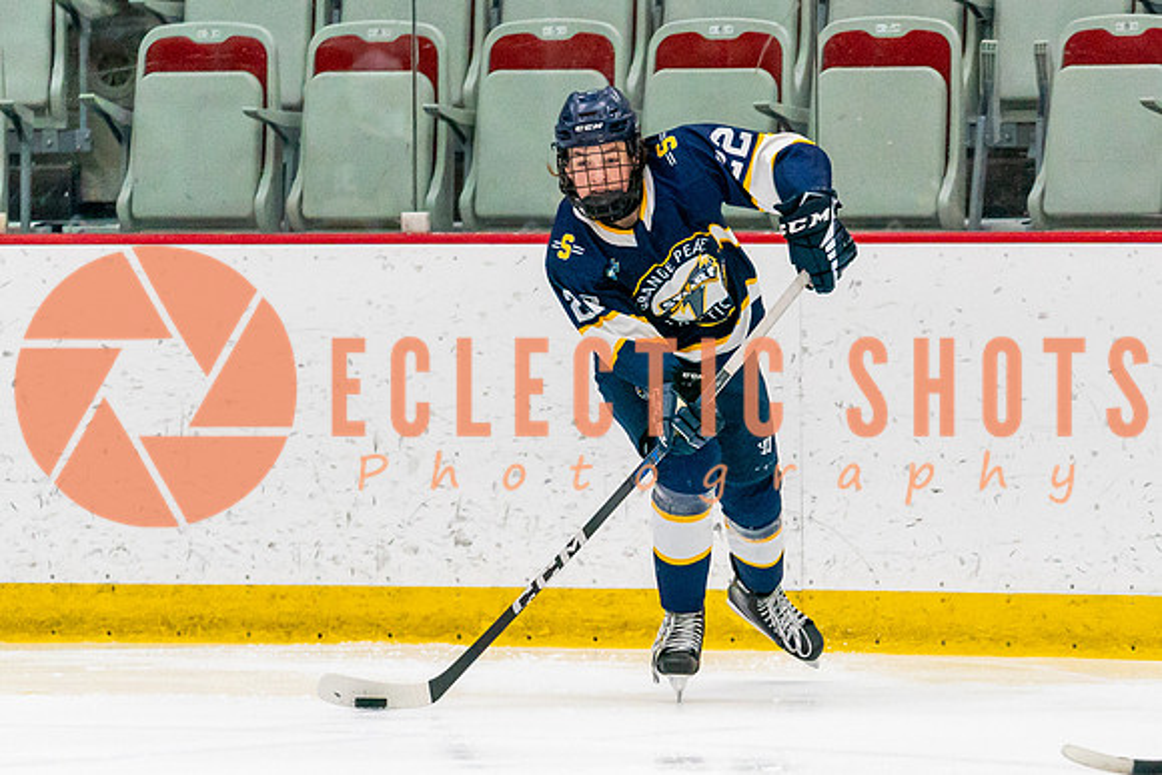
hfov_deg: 4.6
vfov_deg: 3.1
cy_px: 518
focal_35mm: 445
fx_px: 14362
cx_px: 679
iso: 3200
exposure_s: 1/1250
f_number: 2.8
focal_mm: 200
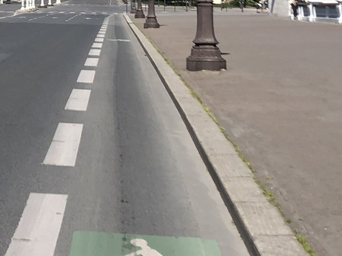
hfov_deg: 19.2
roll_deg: +0.9
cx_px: 18
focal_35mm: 100
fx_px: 988
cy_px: -102
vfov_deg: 14.0
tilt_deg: +3.9
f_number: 1.8
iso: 20
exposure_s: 1/2288
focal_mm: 4
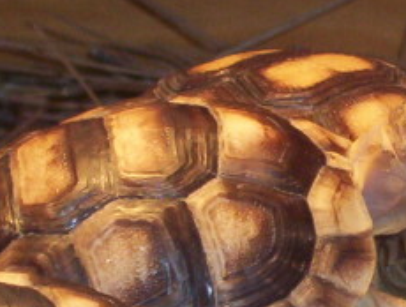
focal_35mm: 340
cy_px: 240
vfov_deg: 4.4
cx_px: 374
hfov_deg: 5.8
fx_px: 4000
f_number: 4.33
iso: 140
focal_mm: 14.19
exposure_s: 1/72.2
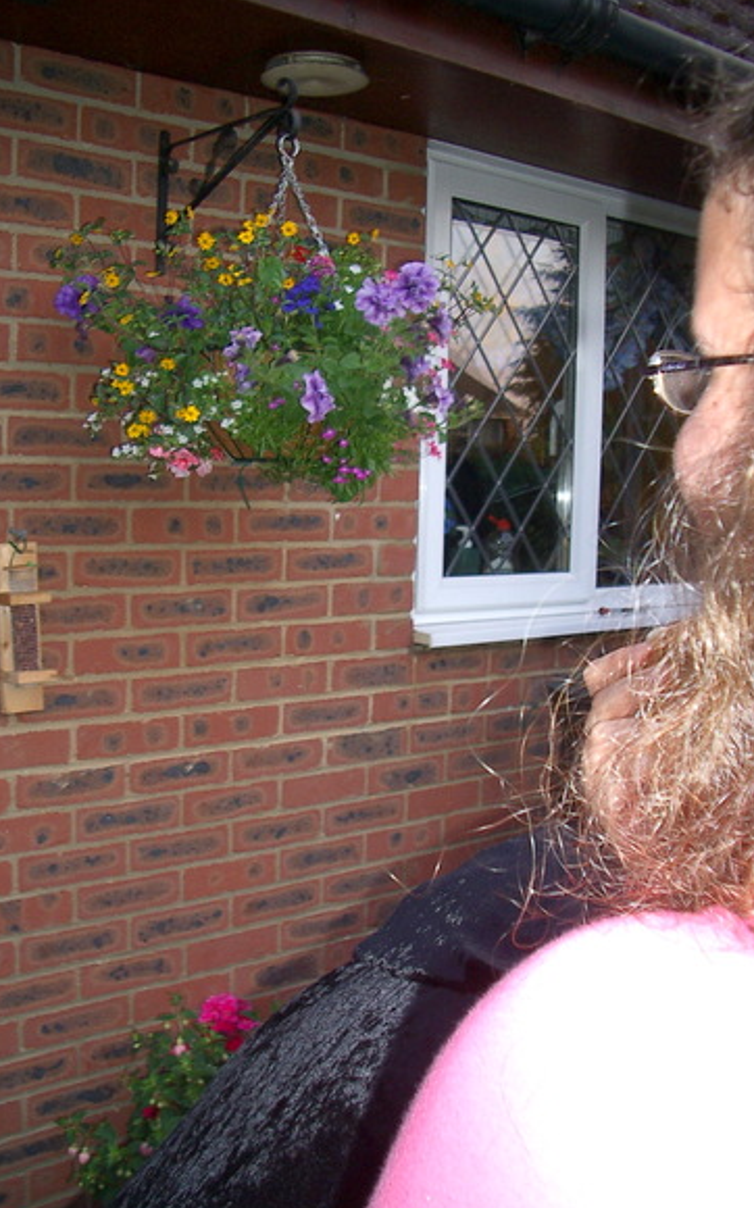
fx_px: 1251
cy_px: 602
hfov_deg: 33.5
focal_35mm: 38
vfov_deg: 51.6
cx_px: 357
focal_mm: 5.8
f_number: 2.6
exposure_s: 1/40
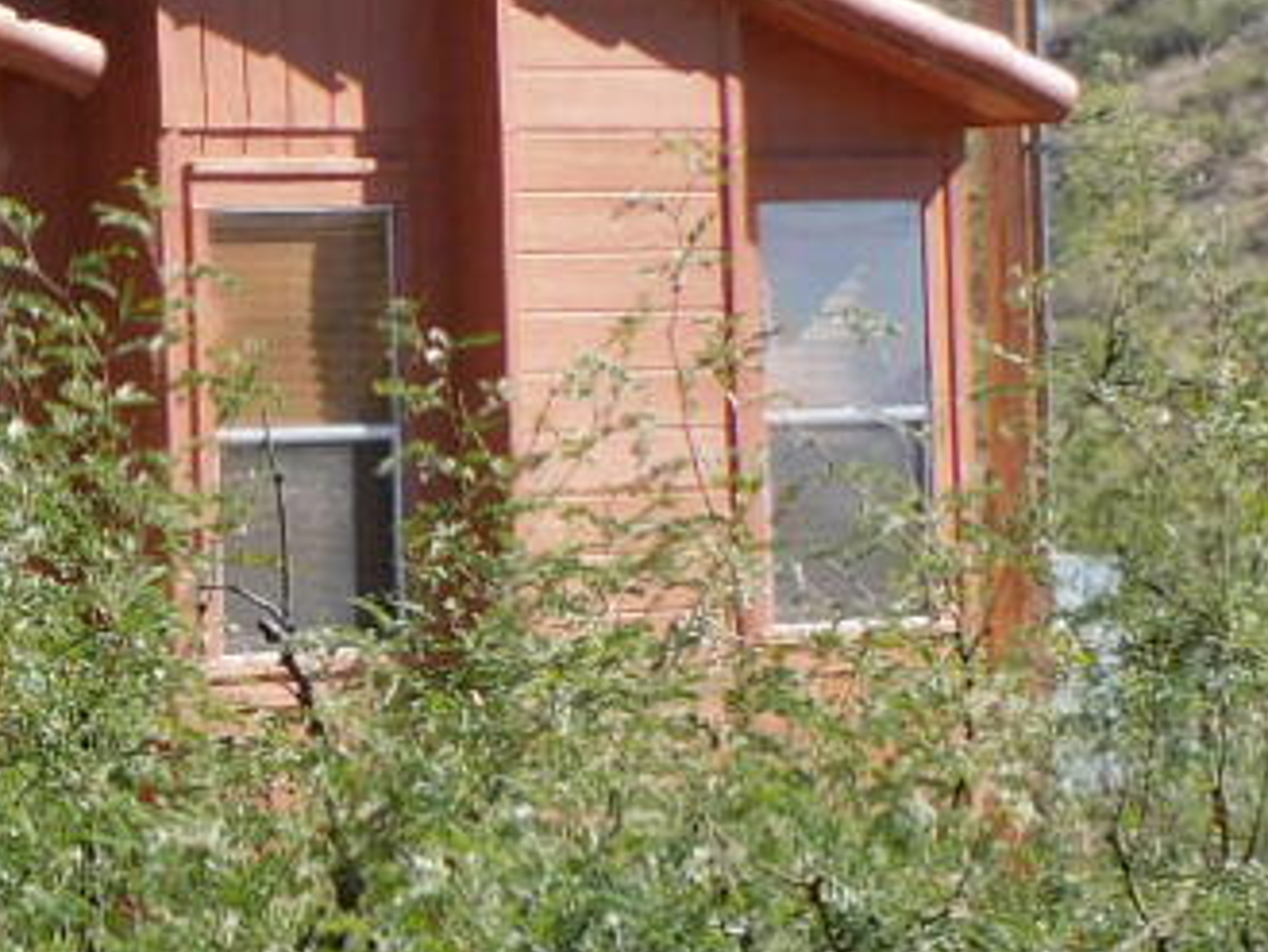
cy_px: 648
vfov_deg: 6.1
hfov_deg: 7.8
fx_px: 8904
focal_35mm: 243
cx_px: -1349
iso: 125
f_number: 4
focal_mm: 9
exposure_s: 1/640
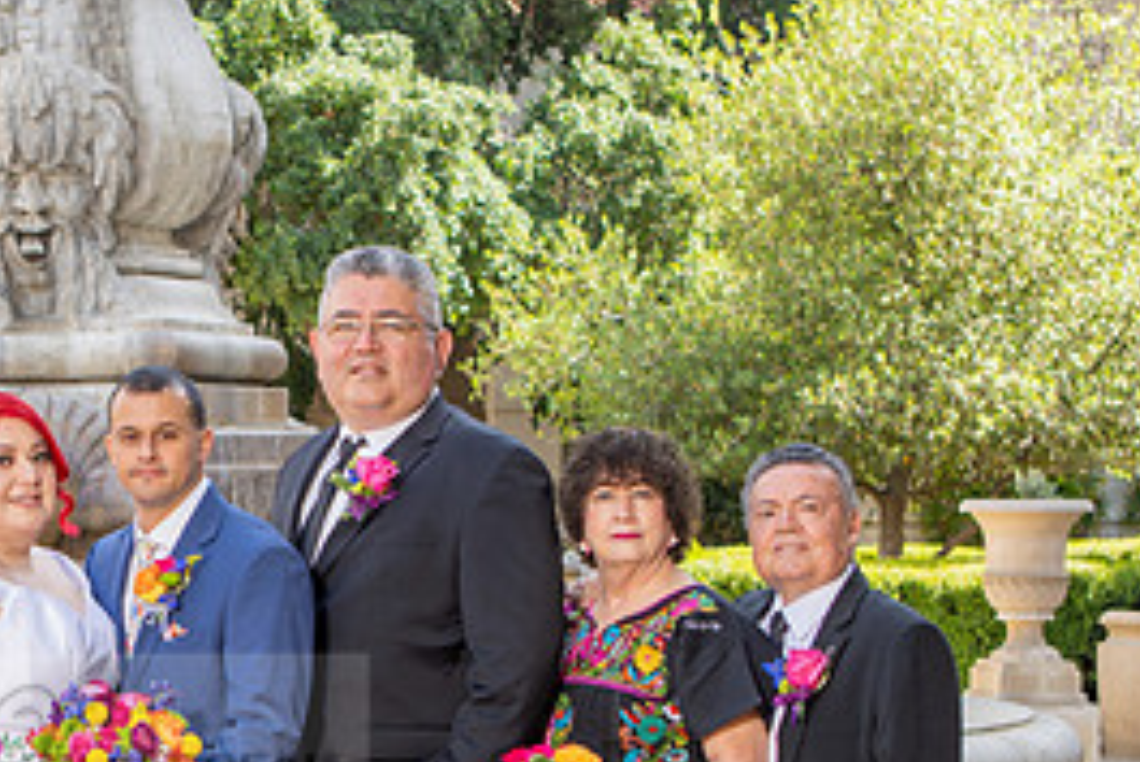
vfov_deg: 14.4
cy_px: 567
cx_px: 14
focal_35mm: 95
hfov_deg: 20.8
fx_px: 3010
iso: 100
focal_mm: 34
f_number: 4.5
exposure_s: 1/200
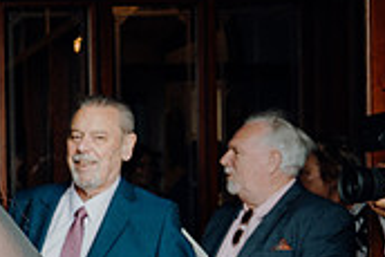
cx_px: -175
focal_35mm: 91
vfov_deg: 14.9
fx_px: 974
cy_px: 220
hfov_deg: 19.7
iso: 400
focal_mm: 27
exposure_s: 1/200
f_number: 3.5
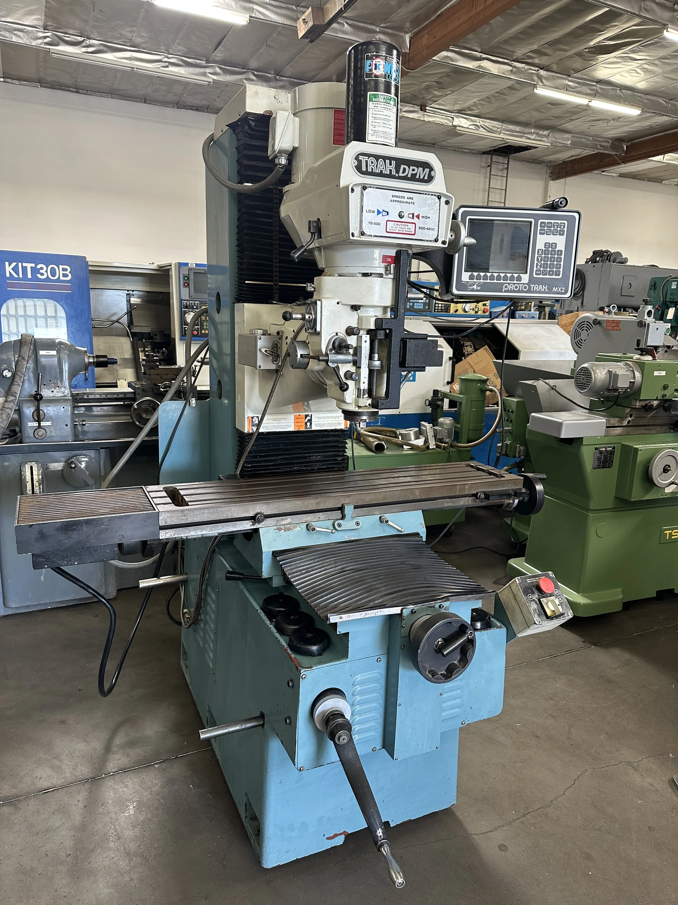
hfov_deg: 56.8
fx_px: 627
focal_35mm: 24
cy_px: 452
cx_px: 339
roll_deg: -2.7
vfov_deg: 71.6
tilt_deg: -12.1
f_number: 1.78
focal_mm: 6.86
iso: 160
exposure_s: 1/60
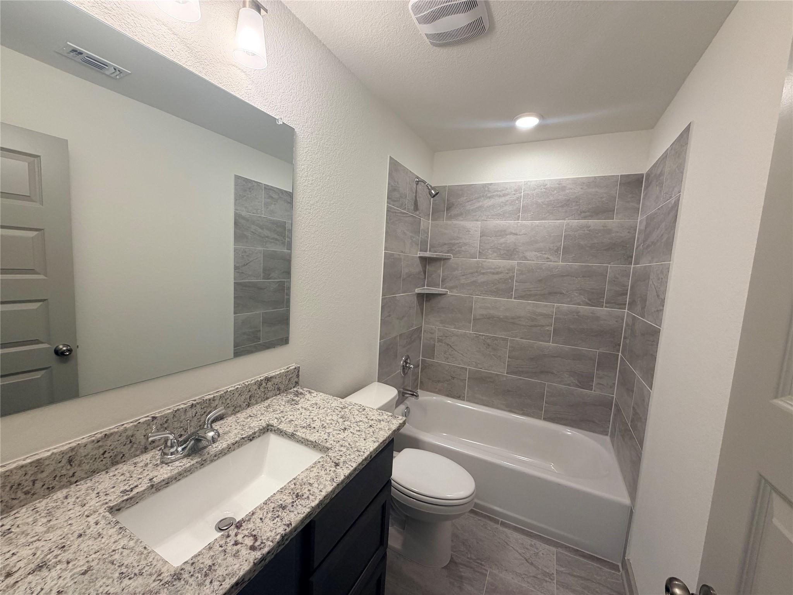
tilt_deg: -4.9
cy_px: 298
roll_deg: -1.6
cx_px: 396
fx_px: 321
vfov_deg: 85.7
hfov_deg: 102.1
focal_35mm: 14
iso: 125
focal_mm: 2.22
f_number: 2.2
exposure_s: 1/120
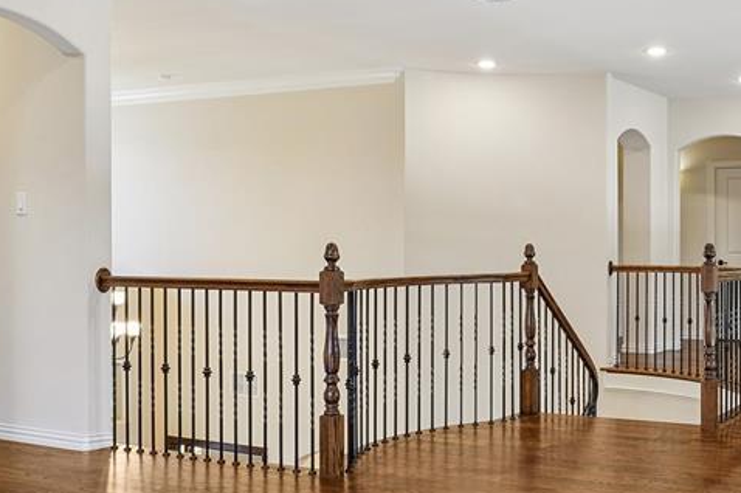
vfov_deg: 29.8
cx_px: 580
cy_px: 239
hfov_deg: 41.9
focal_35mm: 45
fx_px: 926
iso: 100
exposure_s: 1/2
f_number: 9
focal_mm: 14
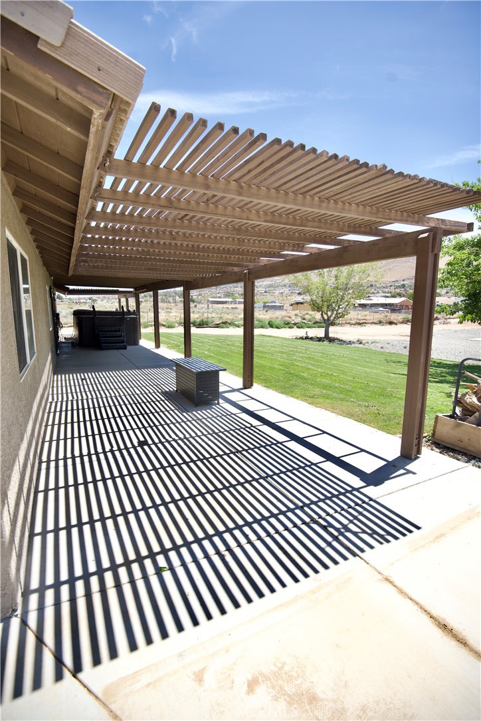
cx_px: 240
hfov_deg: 73.8
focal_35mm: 16
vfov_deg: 96.7
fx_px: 320
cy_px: 360
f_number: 4
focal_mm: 16
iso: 720
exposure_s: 1/4000
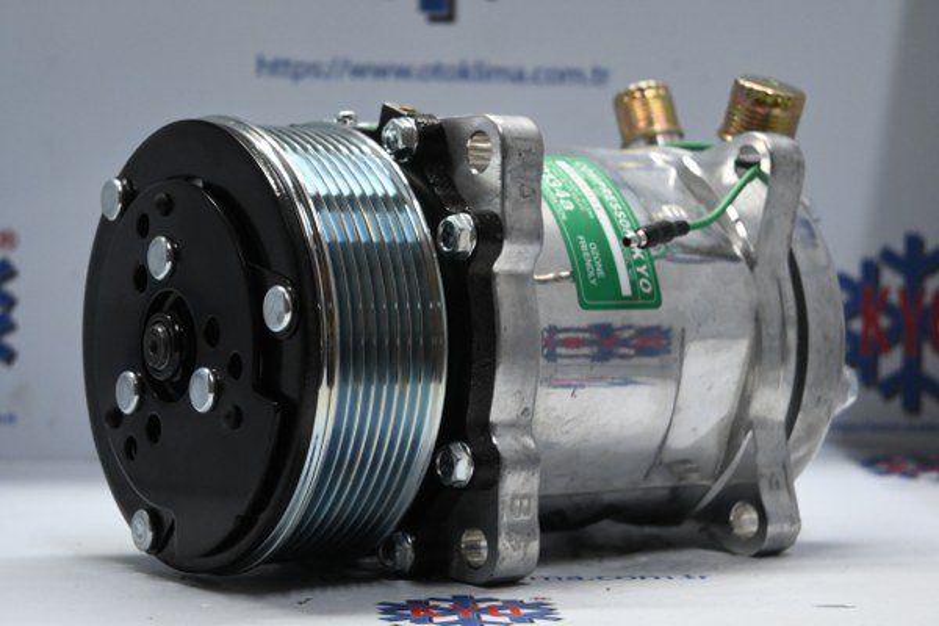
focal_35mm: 75
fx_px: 1956
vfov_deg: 18.2
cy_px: 313
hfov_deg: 27.0
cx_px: 470
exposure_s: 1/80
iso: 1800
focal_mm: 50
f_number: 6.3
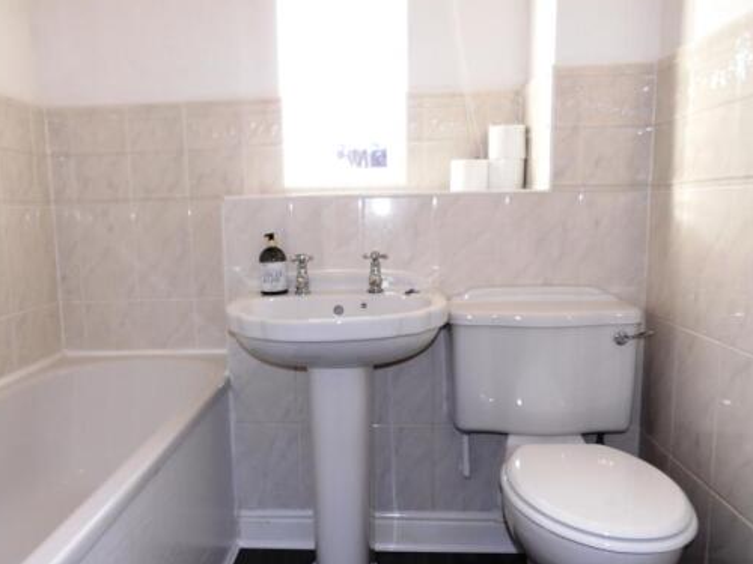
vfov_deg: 49.7
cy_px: 293
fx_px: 609
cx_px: 326
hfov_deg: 63.2
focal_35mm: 28
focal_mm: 4.3
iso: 190
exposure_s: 1/30
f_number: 4.1
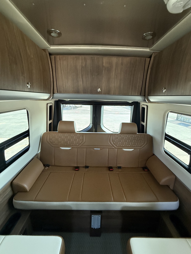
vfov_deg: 102.1
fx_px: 103
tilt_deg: -14.9
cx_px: 96
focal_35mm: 14
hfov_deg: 85.7
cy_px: 127
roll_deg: -1.0
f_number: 2.2
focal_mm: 2.22
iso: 320
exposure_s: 1/70
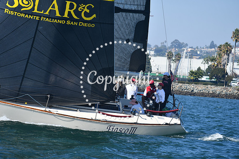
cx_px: 120
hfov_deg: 7.6
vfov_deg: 5.1
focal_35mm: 270
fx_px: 1793
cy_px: 80
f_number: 8
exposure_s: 1/500
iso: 110
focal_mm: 180
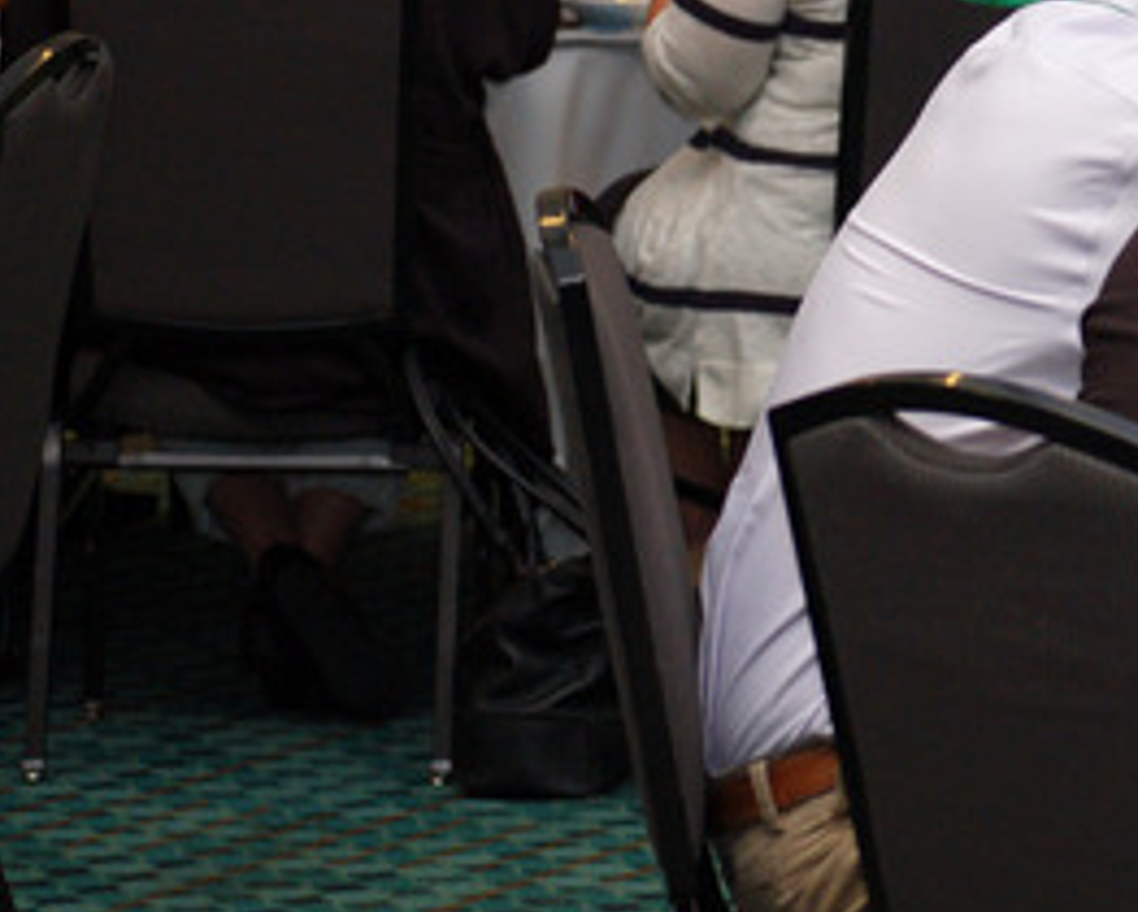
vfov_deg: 6.2
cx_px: 1346
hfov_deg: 7.7
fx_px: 8359
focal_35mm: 248
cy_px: 206
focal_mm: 66
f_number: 4.2
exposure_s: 1/60
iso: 400
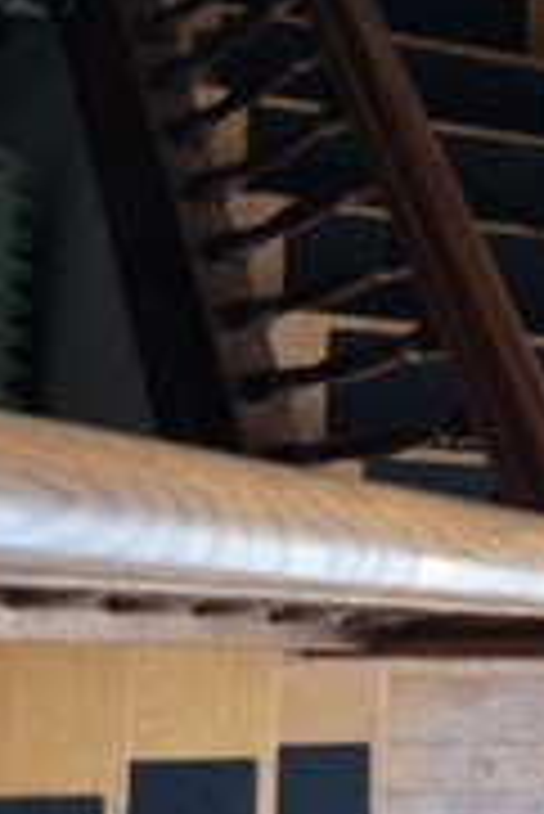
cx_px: 508
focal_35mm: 88
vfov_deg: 22.9
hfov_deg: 15.4
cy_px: 227
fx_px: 1991
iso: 1600
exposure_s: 1/60
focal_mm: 5.4
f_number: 1.8
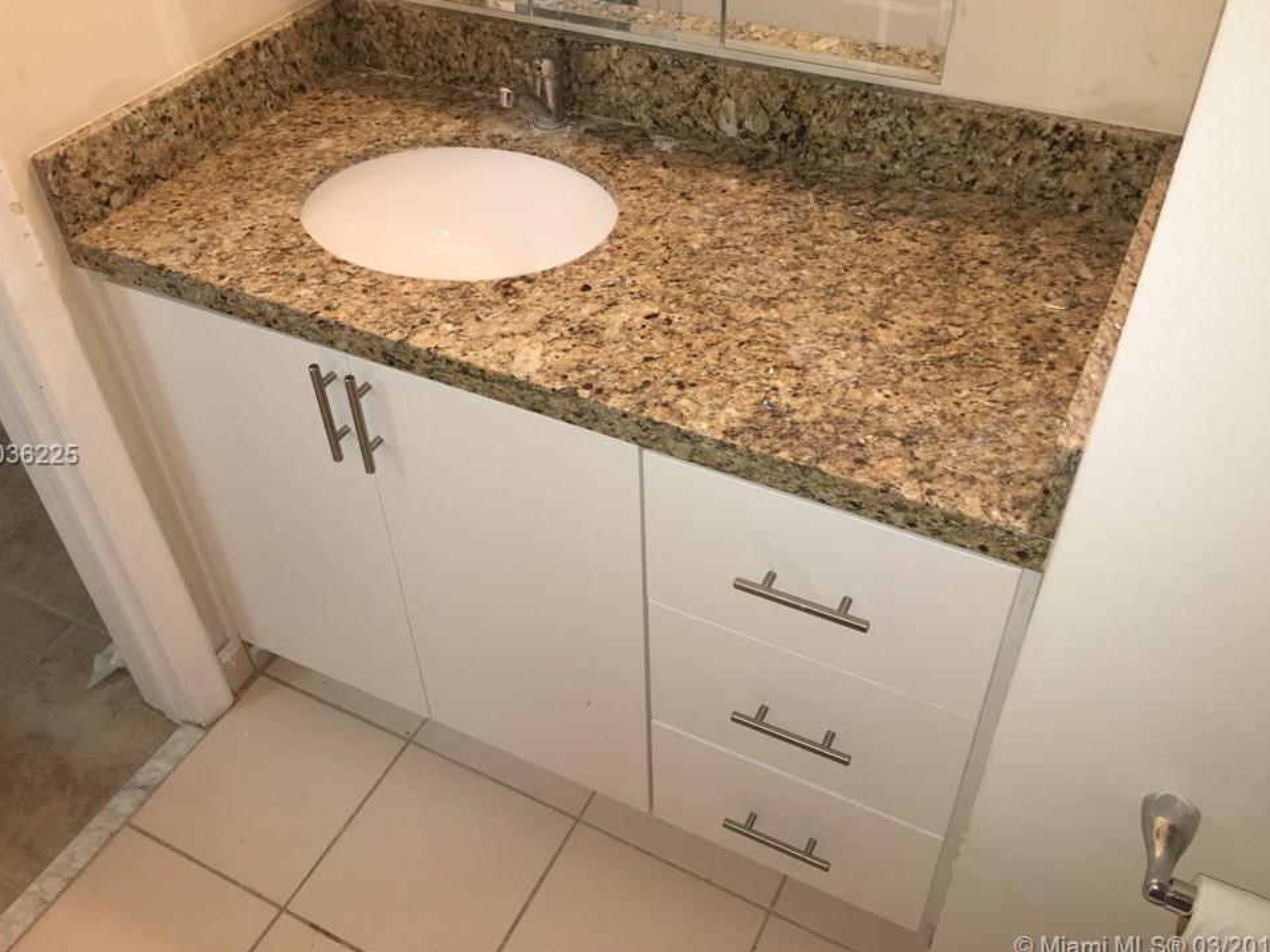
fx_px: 1137
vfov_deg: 45.4
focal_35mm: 31
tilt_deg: -41.6
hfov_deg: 58.4
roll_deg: +3.6
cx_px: 619
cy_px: 456
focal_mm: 4.15
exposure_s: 1/30
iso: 100
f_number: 2.2
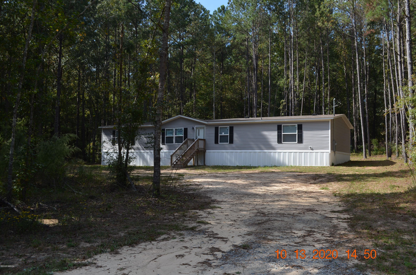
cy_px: 138
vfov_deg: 36.7
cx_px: 208
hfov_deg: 53.2
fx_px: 415
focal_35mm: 36
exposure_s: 1/250
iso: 200
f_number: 8
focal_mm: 24
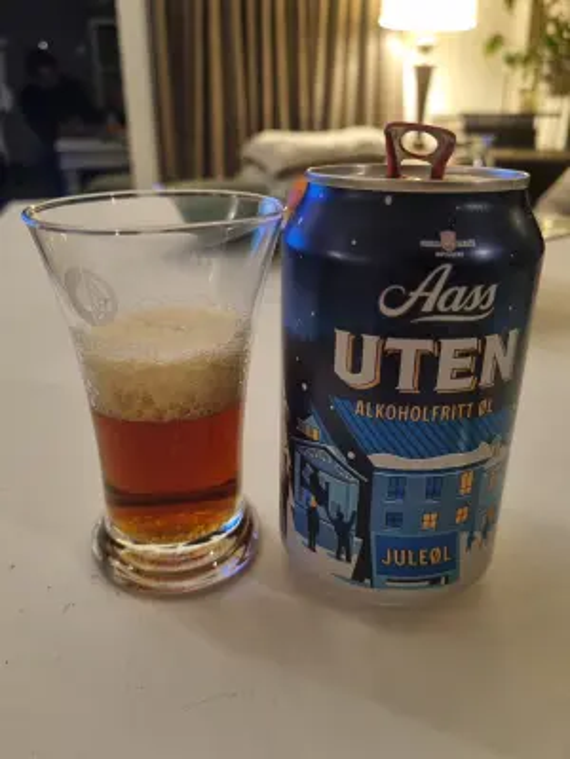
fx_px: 571
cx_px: 285
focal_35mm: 26
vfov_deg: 67.3
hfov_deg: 53.1
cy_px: 380
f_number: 1.8
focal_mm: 5.4
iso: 640
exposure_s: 1/33
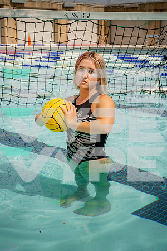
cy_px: 126
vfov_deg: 28.8
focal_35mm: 70
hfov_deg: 19.5
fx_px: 487
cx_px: 84
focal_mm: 70
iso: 50
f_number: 9
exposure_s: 1/250
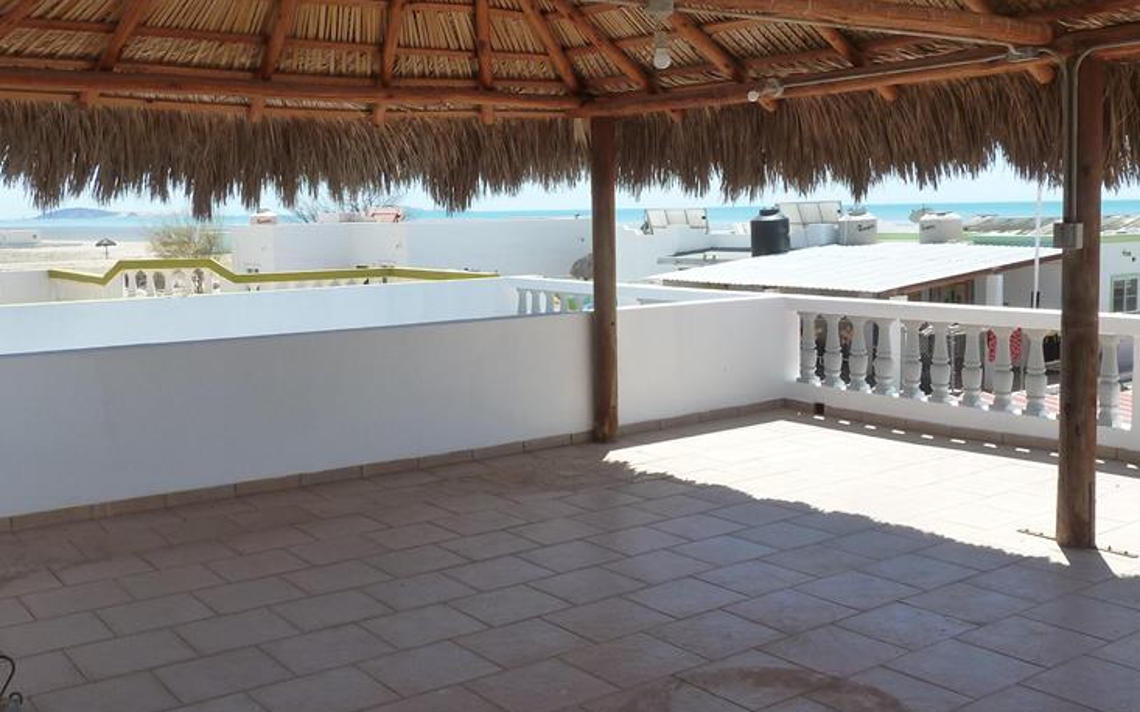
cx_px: 572
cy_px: 347
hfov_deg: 52.8
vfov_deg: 34.4
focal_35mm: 37
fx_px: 1149
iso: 125
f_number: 4.5
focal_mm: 4.1
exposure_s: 1/400
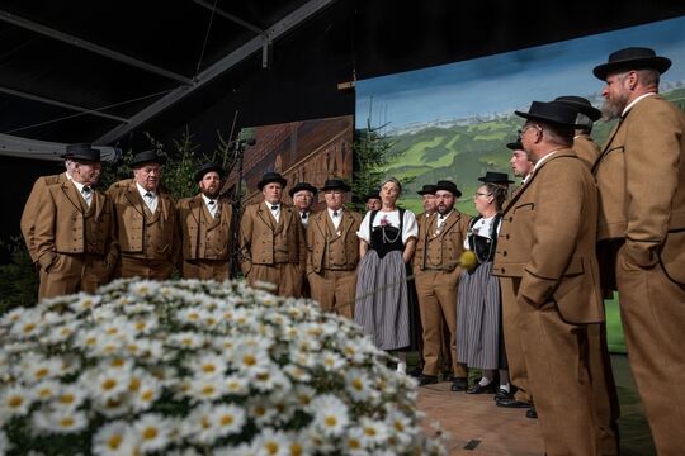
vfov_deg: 42.3
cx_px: 342
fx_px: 590
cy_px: 228
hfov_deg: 60.3
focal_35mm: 31
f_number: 5
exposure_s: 1/80
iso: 800
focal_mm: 31
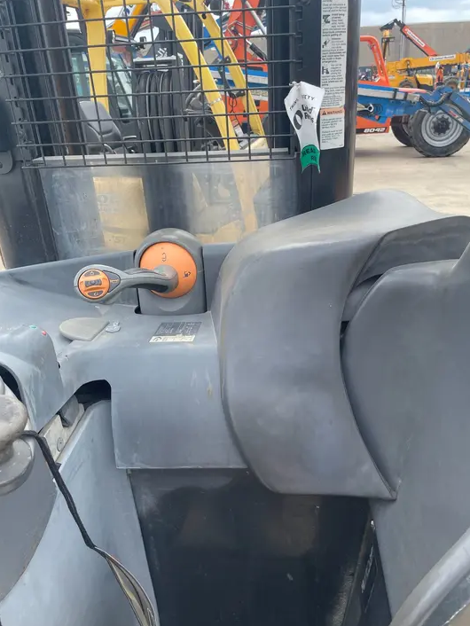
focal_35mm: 27
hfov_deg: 51.4
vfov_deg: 65.3
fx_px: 488
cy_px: 322
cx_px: 242
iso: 32
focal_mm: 4.2
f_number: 1.6
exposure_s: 1/855
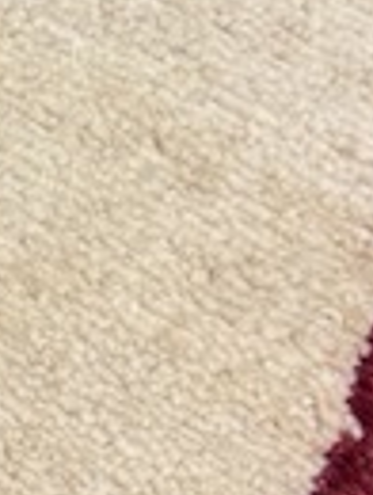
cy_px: -57
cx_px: -727
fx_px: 2707
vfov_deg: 10.3
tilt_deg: -63.3
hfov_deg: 7.1
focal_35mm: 189
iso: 100
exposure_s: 1/50
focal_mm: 6.76
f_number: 1.78
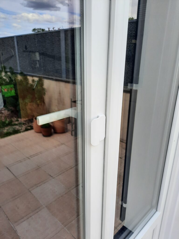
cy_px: 120
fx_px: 172
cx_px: 90
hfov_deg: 54.9
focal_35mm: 25
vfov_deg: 69.4
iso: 32
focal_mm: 4.6
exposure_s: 1/241
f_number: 2
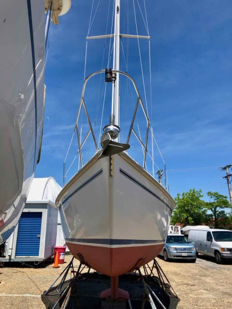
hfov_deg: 49.7
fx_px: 250
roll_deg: -1.5
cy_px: 154
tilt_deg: +17.0
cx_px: 116
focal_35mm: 28
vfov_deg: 63.4
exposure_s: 1/1919
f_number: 1.8
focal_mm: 3.99
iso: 20
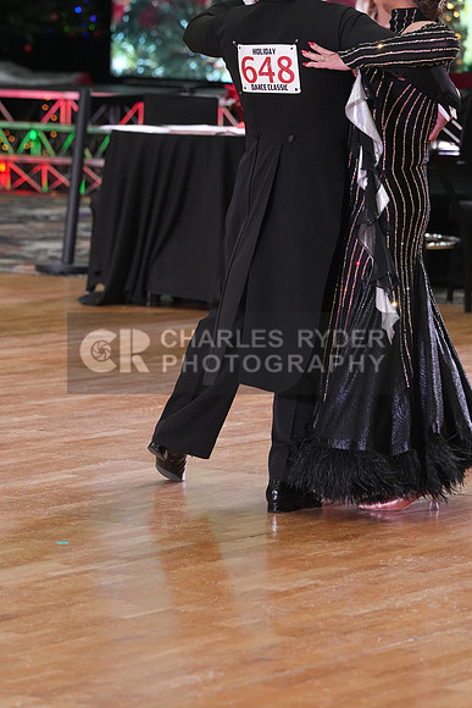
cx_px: 236
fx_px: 3931
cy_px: 354
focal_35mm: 200
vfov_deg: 10.3
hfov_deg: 6.9
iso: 4000
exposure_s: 1/200
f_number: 6.3
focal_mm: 200
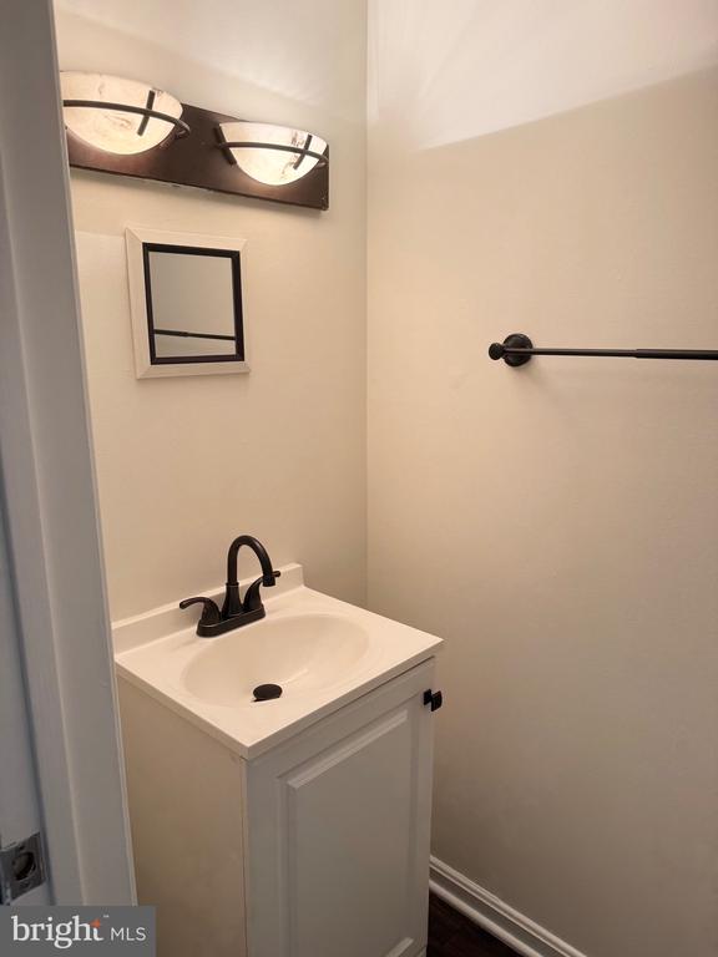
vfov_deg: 71.6
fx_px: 664
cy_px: 478
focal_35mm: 24
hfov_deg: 56.8
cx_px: 359
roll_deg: +0.9
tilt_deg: -13.2
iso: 80
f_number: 1.78
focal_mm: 6.76
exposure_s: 1/120
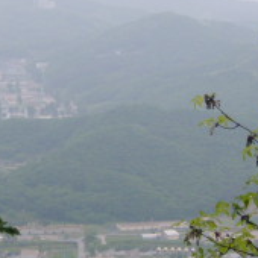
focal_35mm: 176
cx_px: 131
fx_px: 1484
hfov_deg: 9.9
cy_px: 137
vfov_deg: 9.9
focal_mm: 11
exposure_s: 1/250
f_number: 3.5
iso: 50
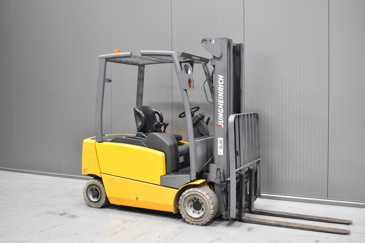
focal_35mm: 38
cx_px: 182
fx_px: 380
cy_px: 122
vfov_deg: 35.5
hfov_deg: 51.3
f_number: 4.5
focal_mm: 25
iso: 1600
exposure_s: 1/40
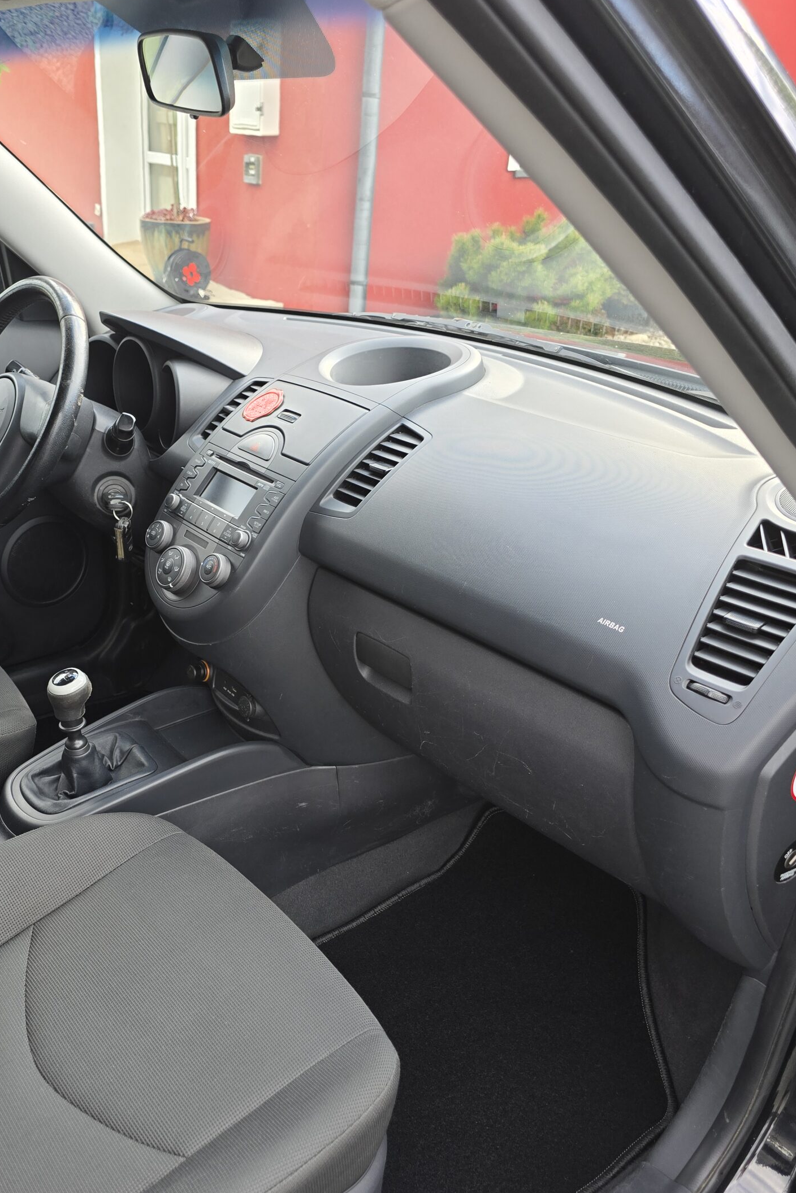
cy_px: 645
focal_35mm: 29
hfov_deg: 44.5
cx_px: 283
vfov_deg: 63.6
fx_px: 962
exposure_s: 1/180
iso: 64
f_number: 1.7
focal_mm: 6.3
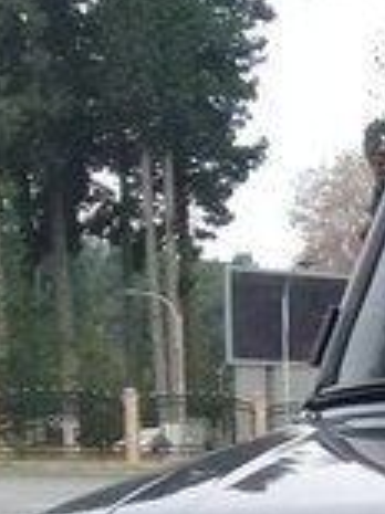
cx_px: 953
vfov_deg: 14.5
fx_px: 1960
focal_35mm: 132
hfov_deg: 9.8
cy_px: 615
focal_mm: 3.3
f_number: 2.2
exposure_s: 1/33
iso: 50
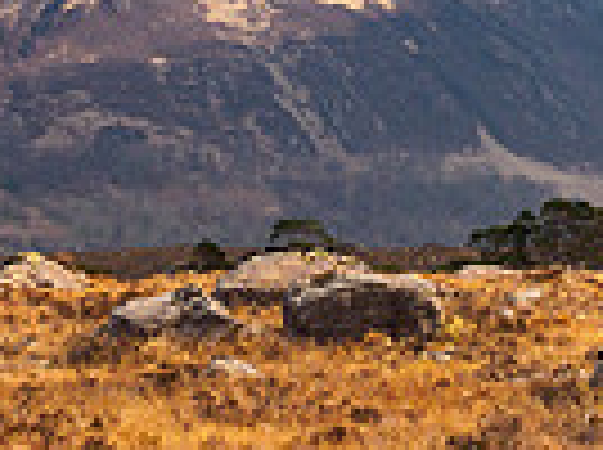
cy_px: -146
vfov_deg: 8.8
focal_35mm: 165
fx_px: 2869
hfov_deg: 11.6
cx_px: 850
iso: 200
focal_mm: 19
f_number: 7.1
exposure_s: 1/125
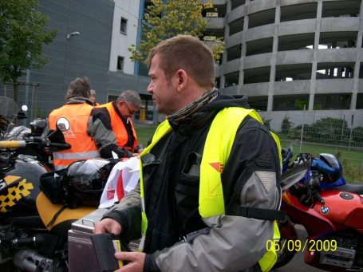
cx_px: 182
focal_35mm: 36
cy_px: 136
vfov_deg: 39.6
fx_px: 377
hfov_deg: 51.4
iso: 80
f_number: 2.7
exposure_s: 1/546
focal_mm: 6
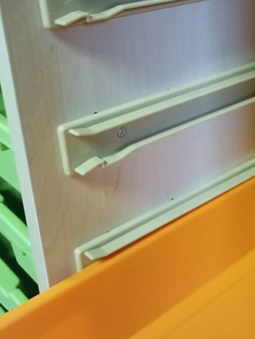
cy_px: 136
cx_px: 181
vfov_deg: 39.5
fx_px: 471
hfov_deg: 30.0
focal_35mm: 48
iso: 3892
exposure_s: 1/16.7
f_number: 1.8
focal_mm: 4.27
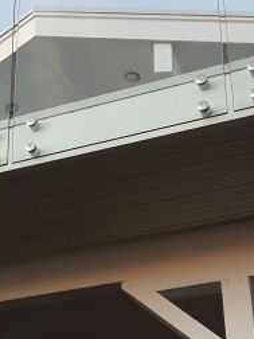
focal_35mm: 123
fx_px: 1203
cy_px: 213
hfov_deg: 11.7
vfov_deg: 16.0
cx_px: -93
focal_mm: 3.7
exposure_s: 1/100
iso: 50
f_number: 1.9
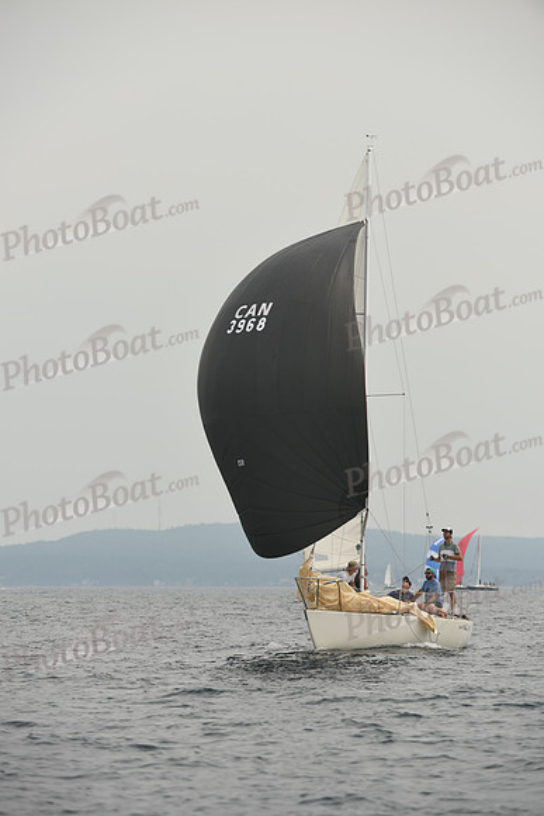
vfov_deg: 7.4
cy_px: 408
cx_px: 272
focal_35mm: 280
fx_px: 6342
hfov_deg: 4.9
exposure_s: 1/1000
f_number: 6.3
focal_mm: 280
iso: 250
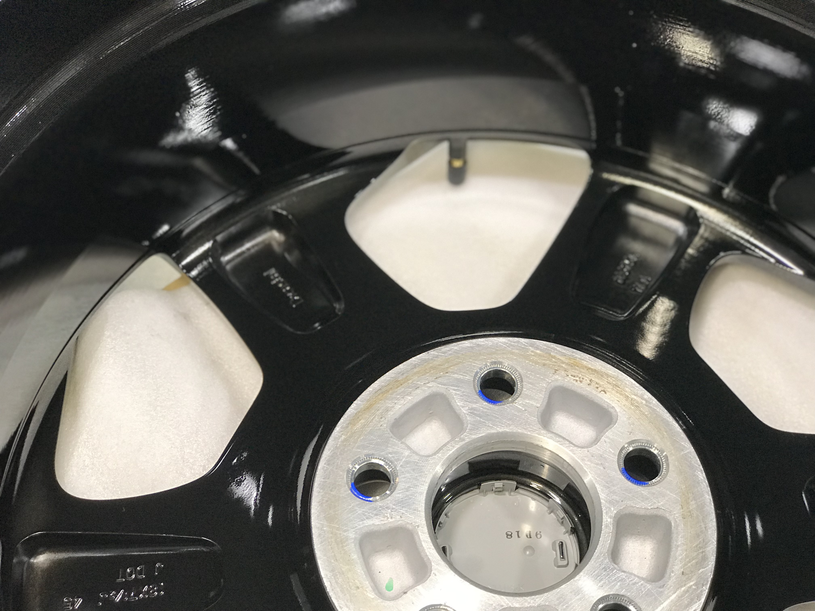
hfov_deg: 33.8
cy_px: 306
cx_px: 408
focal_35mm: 57
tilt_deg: -57.7
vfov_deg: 25.7
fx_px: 1342
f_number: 2.8
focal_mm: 6.6
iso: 125
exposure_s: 1/60
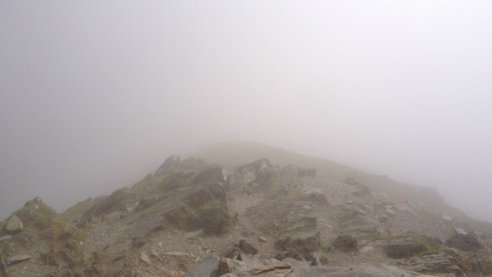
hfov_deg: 51.6
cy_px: 161
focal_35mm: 39
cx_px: 248
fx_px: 509
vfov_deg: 30.4
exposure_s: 1/4608
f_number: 2.4
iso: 50
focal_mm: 4.28
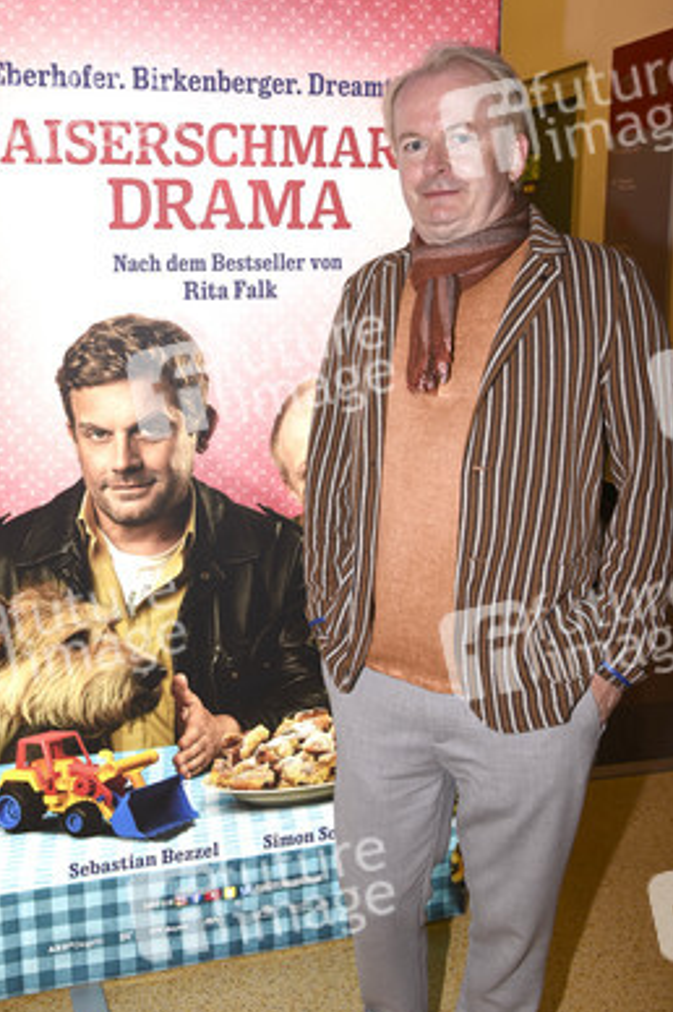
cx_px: 336
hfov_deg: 41.0
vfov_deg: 58.8
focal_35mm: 32
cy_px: 509
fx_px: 899
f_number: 6.3
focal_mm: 31
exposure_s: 1/125
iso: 500
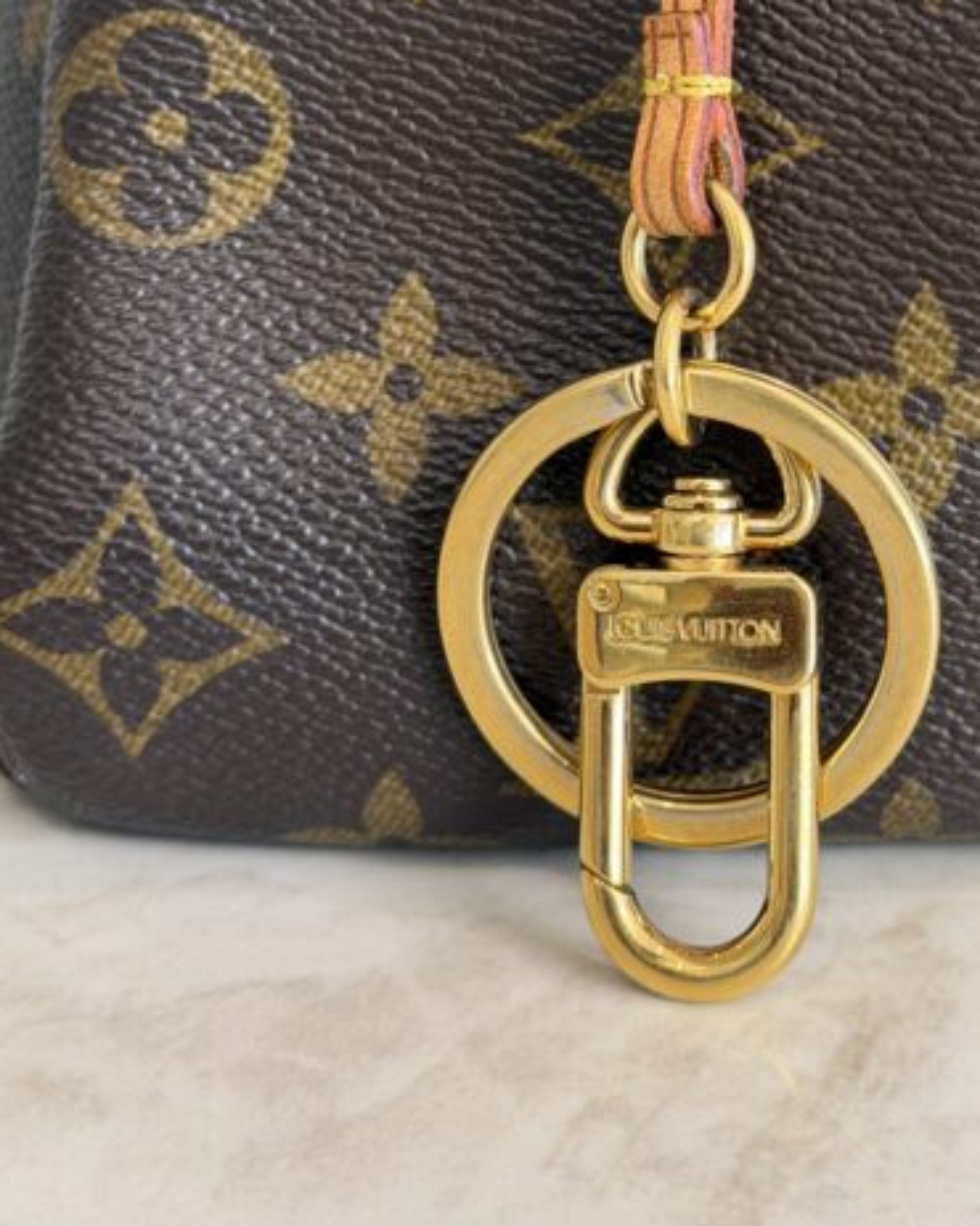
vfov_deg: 23.2
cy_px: 207
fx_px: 2939
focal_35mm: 81
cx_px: 699
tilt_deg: -17.0
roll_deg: -0.1
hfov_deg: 18.8
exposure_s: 1/60
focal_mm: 6.76
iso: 100
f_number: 1.78
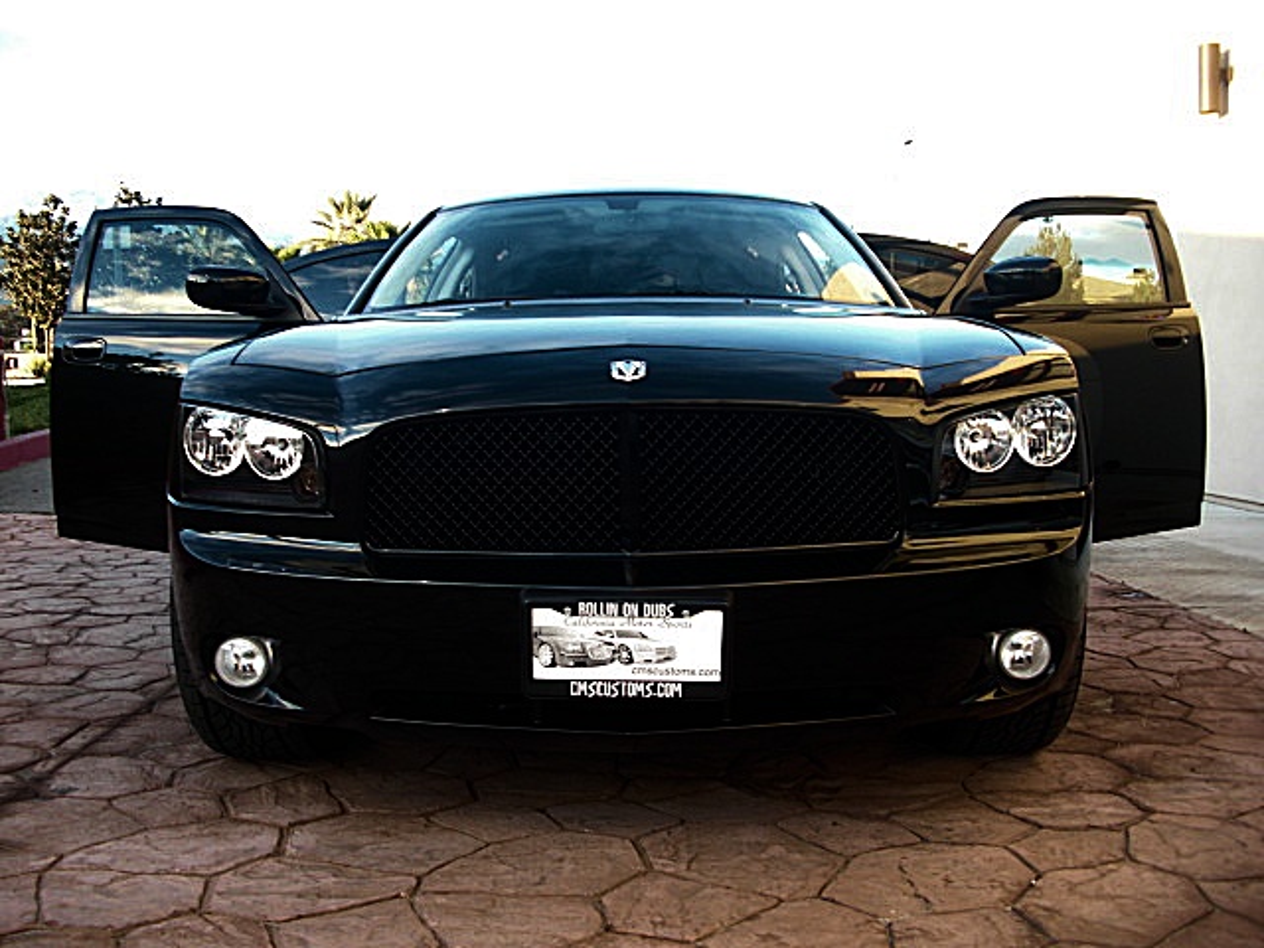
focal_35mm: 36
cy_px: 474
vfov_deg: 39.7
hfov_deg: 51.4
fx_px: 1315
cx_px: 632
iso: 100
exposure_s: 1/60
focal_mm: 6.3
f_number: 2.8
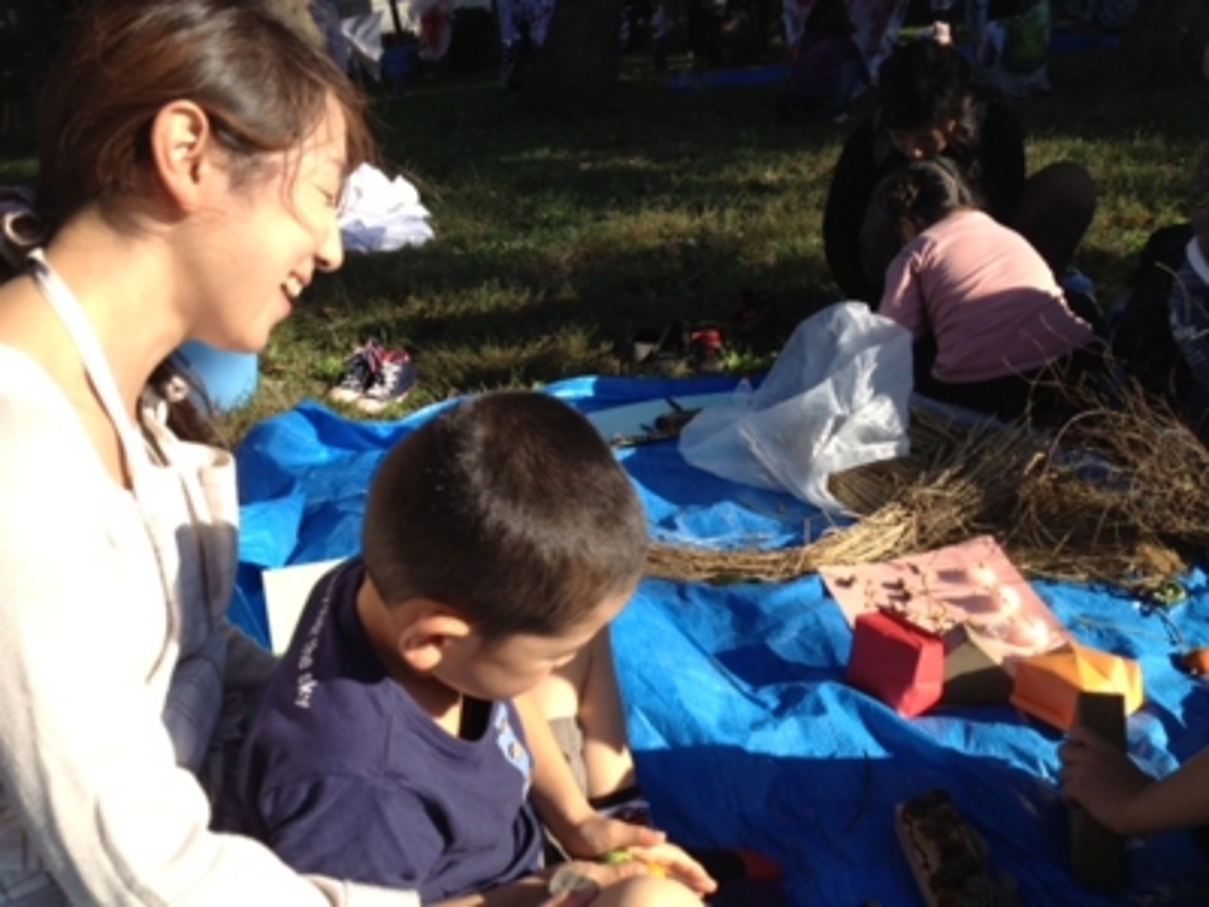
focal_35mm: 35
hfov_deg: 52.6
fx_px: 1222
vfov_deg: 40.7
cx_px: 604
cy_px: 454
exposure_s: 1/1022
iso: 50
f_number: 2.4
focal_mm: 4.28
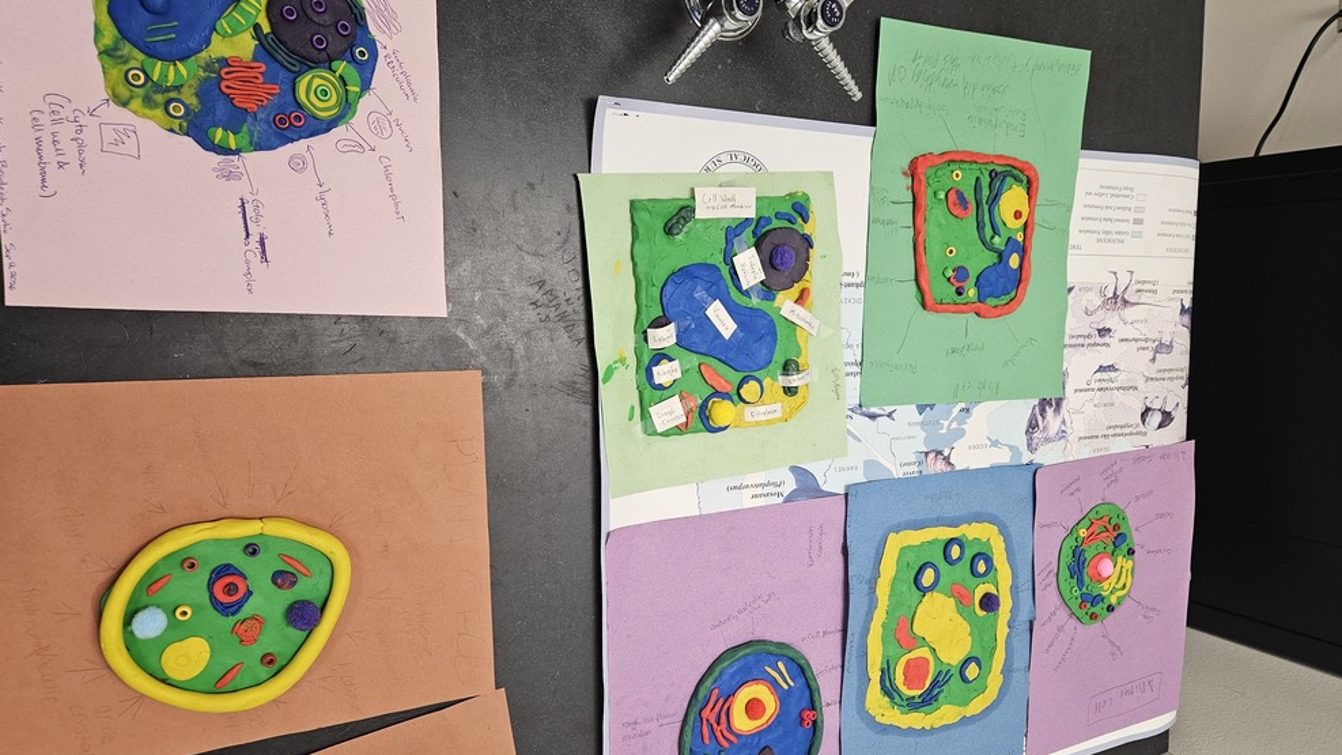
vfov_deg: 44.1
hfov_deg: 71.9
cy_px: 457
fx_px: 925
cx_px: 681
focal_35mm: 26
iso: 125
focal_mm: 5.4
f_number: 1.8
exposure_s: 1/120
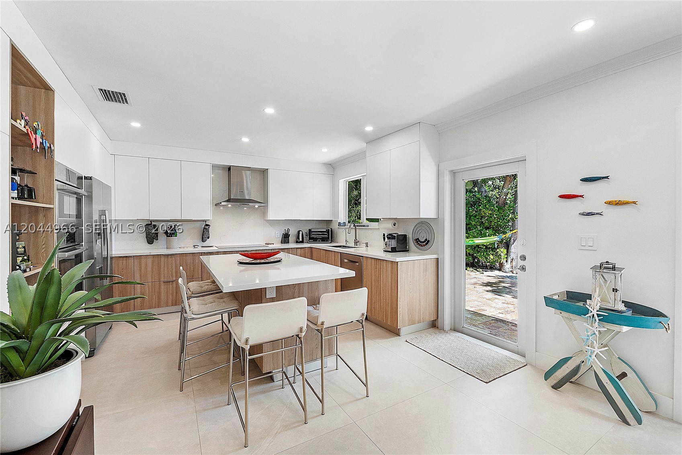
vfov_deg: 77.3
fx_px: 284
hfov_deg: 100.4
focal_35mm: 15
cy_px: 228
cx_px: 341
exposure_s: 1/25
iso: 250
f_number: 9
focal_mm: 10
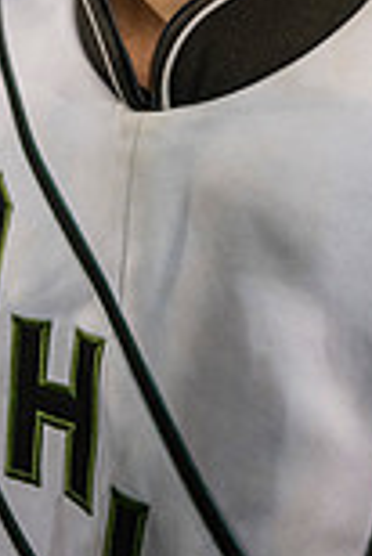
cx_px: 159
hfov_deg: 19.5
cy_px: -199
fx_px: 1082
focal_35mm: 70
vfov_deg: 24.5
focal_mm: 24
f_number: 3.2
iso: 1250
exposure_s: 1/500
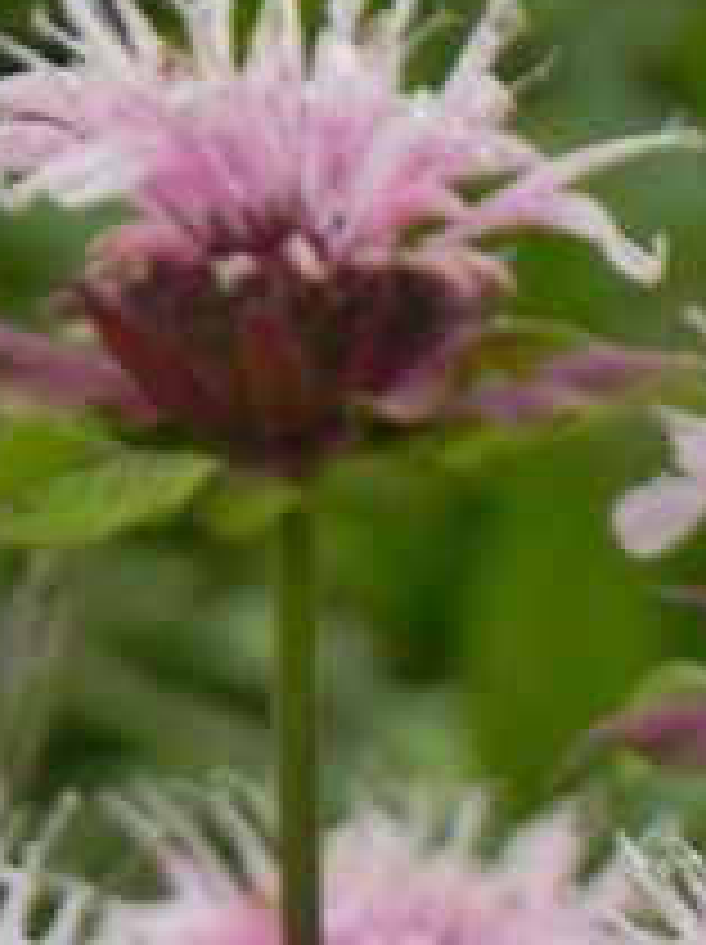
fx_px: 35015
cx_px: 139
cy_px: 1557
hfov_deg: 1.2
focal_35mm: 1285
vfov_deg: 1.5
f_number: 5.6
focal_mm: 59.9
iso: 160
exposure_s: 1/320
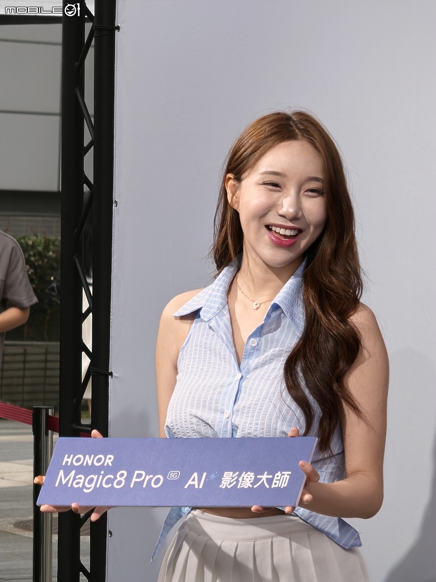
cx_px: 218
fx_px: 3863
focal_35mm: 230
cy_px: 291
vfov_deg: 8.6
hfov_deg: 6.5
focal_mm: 34.8
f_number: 3.5
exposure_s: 1/100
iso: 250
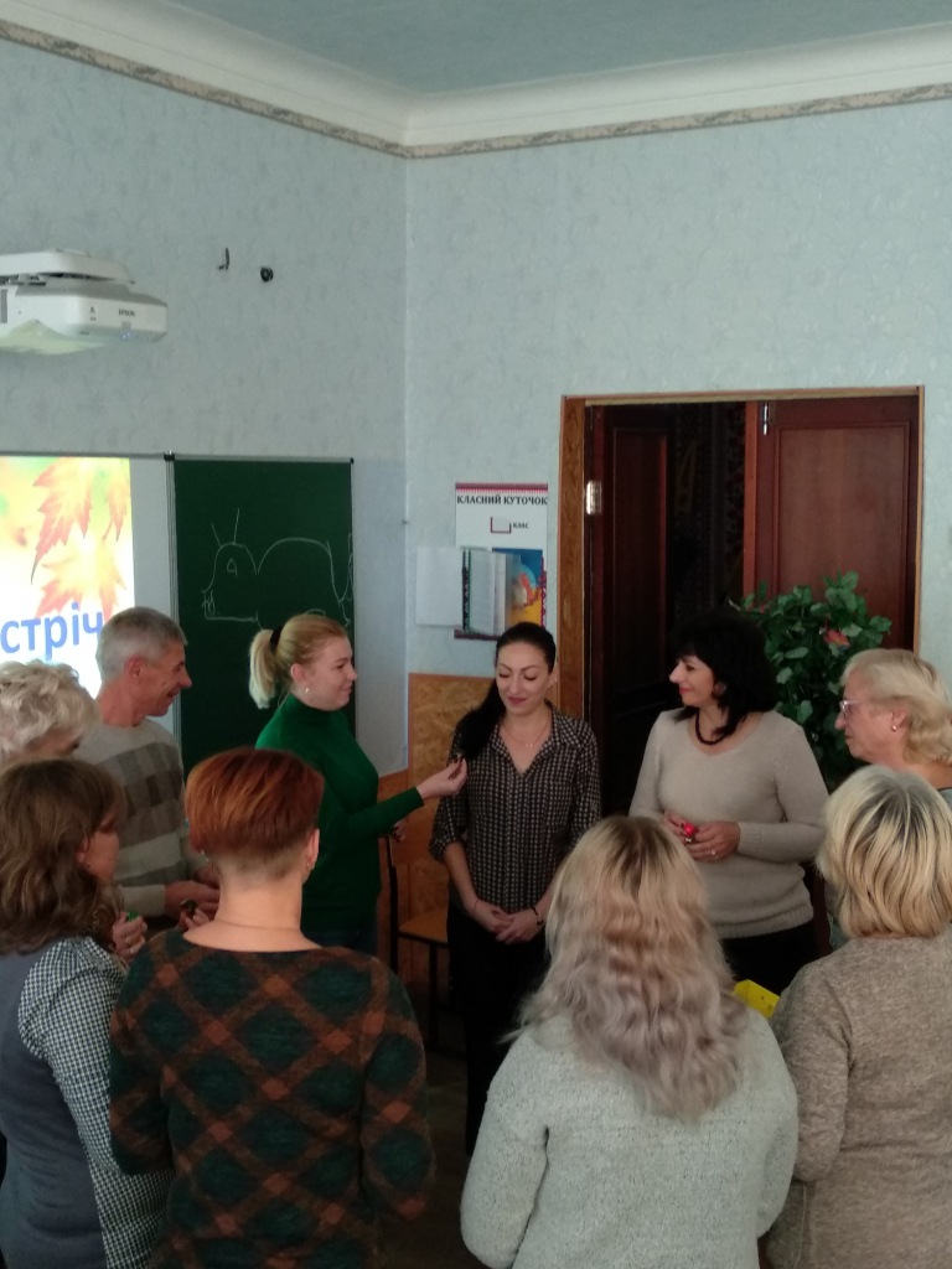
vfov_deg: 67.3
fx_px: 953
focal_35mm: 26
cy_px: 634
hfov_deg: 53.1
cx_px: 476
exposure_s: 1/25
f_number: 2.2
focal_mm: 3.81
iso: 500
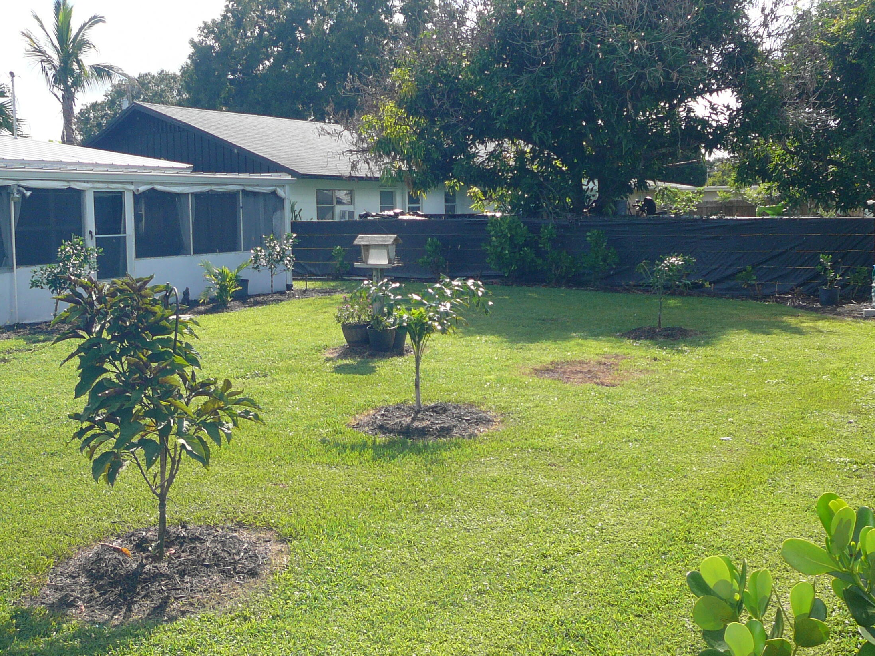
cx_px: 454
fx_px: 1036
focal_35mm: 41
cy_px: 290
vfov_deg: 35.1
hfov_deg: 45.8
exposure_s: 1/640
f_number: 2.8
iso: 80
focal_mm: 5.2
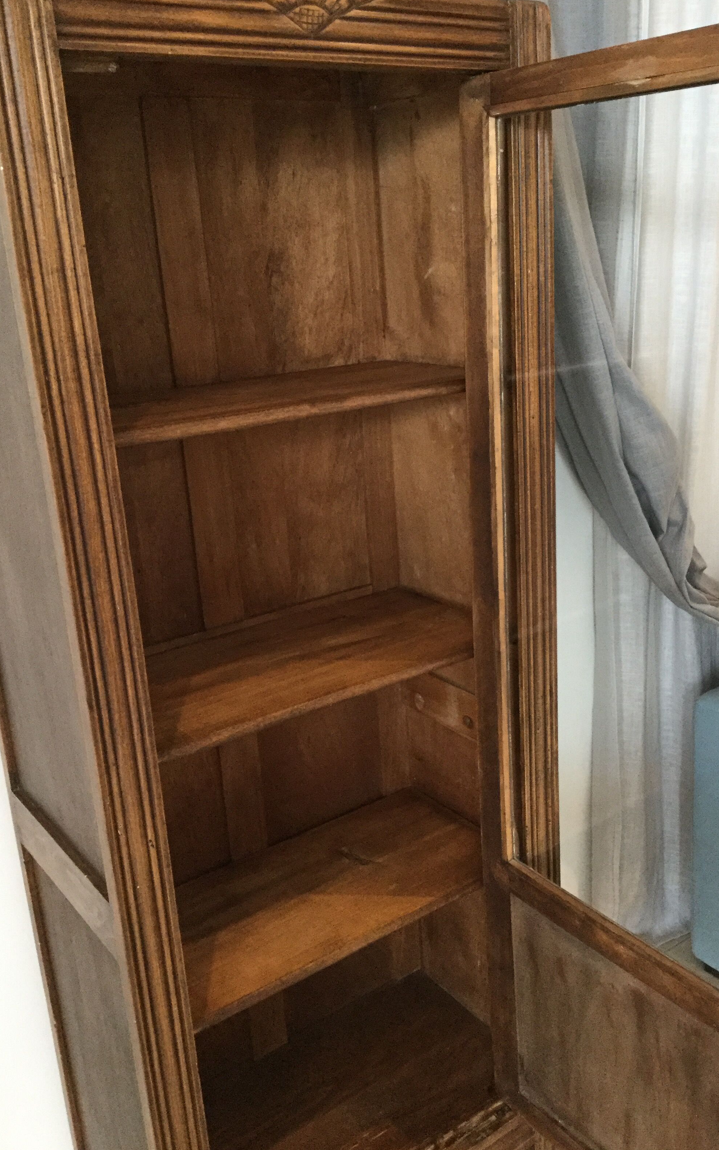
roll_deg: +3.6
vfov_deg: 56.7
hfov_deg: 37.2
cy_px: 562
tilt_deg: -19.1
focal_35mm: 34
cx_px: 410
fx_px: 1066
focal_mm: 3.3
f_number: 2.4
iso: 200
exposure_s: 1/33
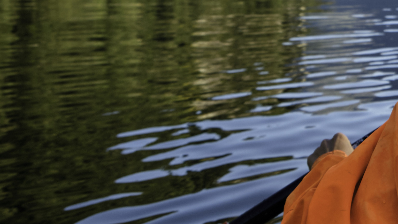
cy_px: -64
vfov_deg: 13.6
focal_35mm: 86
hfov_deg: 21.6
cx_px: 560
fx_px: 908
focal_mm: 18
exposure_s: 1/400
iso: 200
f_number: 5
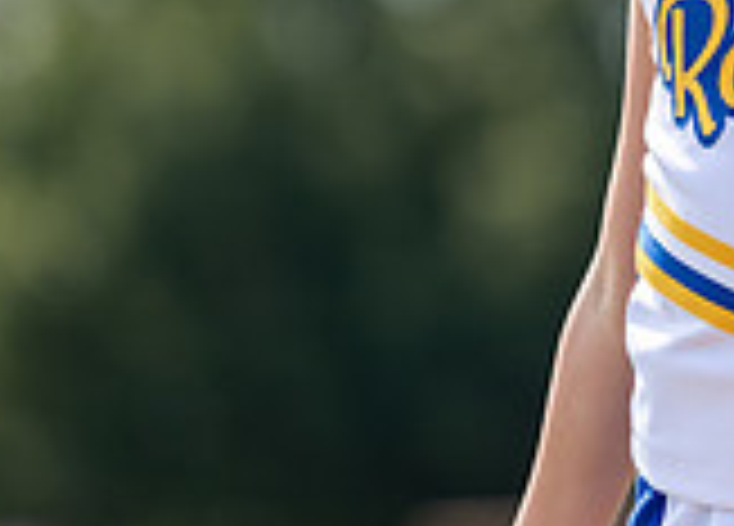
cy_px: 22
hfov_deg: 2.7
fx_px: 15765
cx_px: 662
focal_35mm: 755
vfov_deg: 1.9
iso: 100
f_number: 2.8
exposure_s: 1/1600
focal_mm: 200
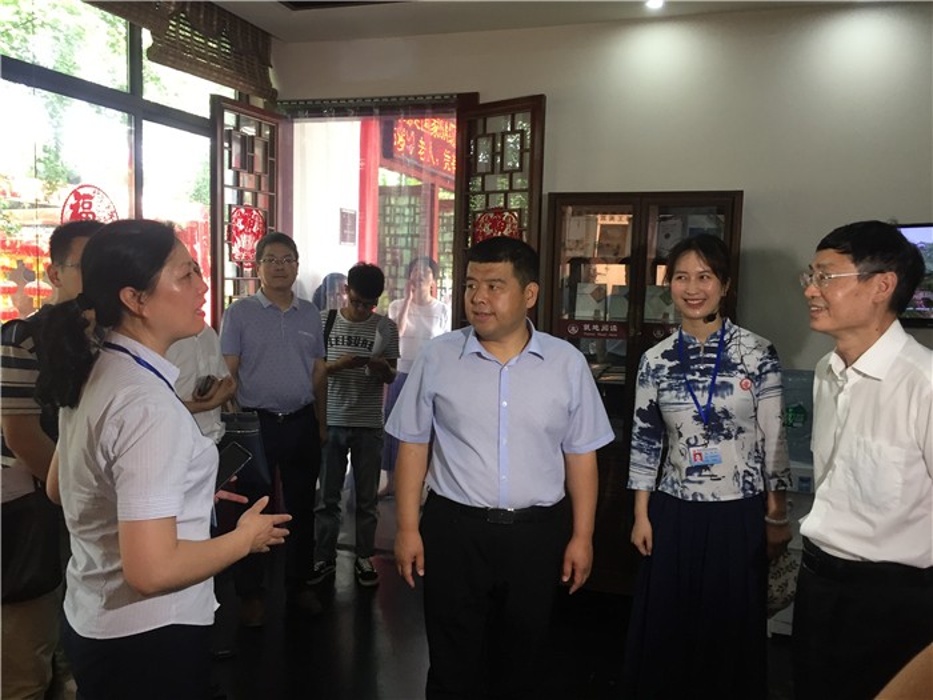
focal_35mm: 29
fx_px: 782
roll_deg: -2.7
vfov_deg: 48.2
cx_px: 466
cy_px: 350
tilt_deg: -6.5
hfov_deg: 61.7
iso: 64
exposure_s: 1/33
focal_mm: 4.15
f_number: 2.2
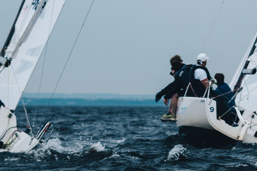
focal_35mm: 429
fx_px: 3062
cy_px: 73
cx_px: 137
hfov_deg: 4.8
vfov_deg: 3.2
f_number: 4
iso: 400
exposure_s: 1/640
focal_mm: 110
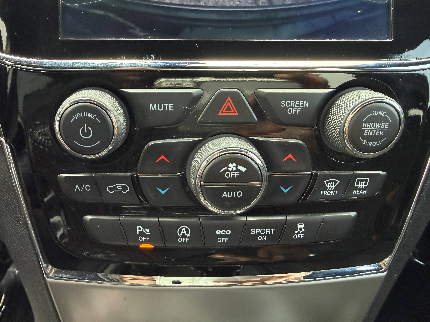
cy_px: 161
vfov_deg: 56.8
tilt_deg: -28.9
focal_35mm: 24
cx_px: 215
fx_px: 298
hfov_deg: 71.6
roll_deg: +0.3
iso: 400
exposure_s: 1/60
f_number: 2.2
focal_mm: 2.22
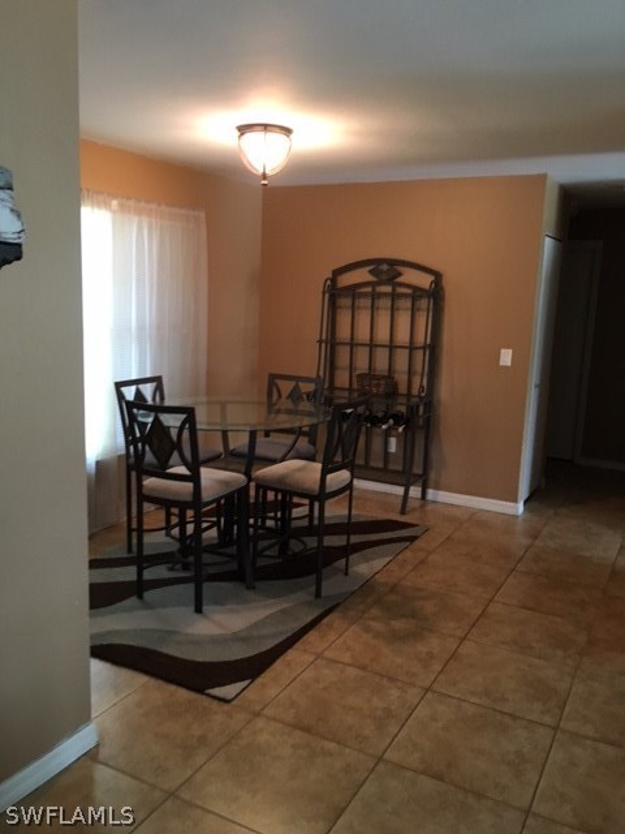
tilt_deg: -9.8
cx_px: 312
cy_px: 417
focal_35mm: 29
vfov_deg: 61.7
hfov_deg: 48.2
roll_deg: -0.6
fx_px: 698
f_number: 2.2
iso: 200
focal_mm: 4.15
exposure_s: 1/17
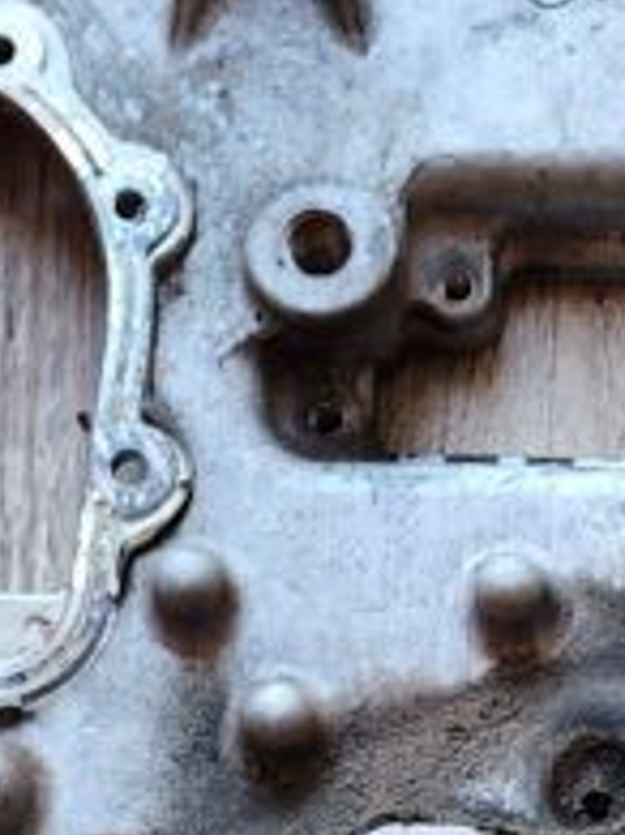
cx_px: 659
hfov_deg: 12.1
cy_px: 1190
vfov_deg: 15.3
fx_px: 2916
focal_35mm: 121
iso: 200
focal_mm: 6.4
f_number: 1.8
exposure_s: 1/120
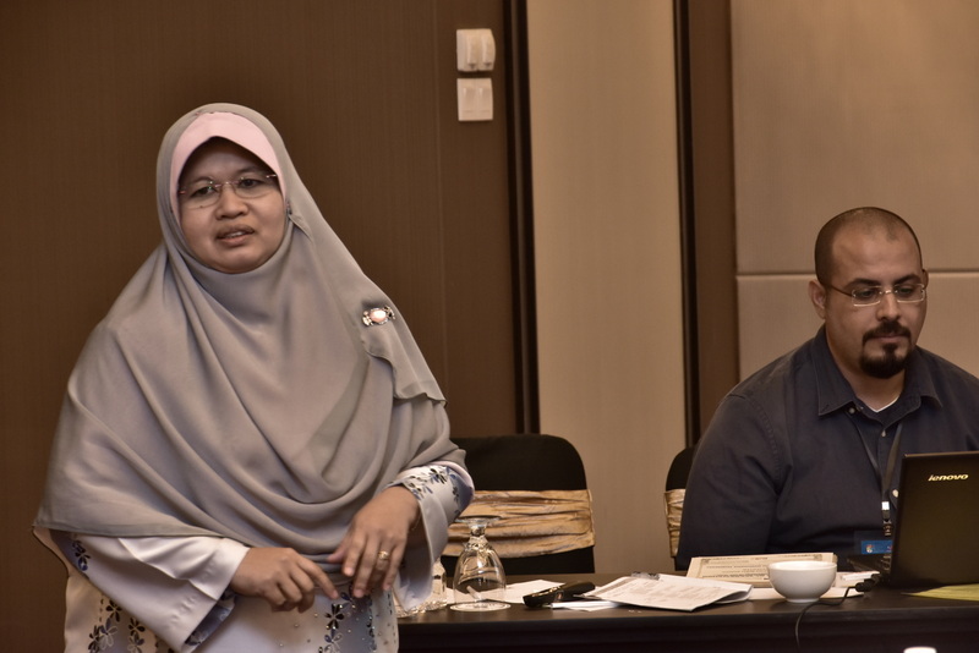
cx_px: 490
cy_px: 326
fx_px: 3999
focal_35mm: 147
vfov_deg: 9.3
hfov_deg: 14.0
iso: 1000
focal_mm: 98
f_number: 6.3
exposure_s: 1/50
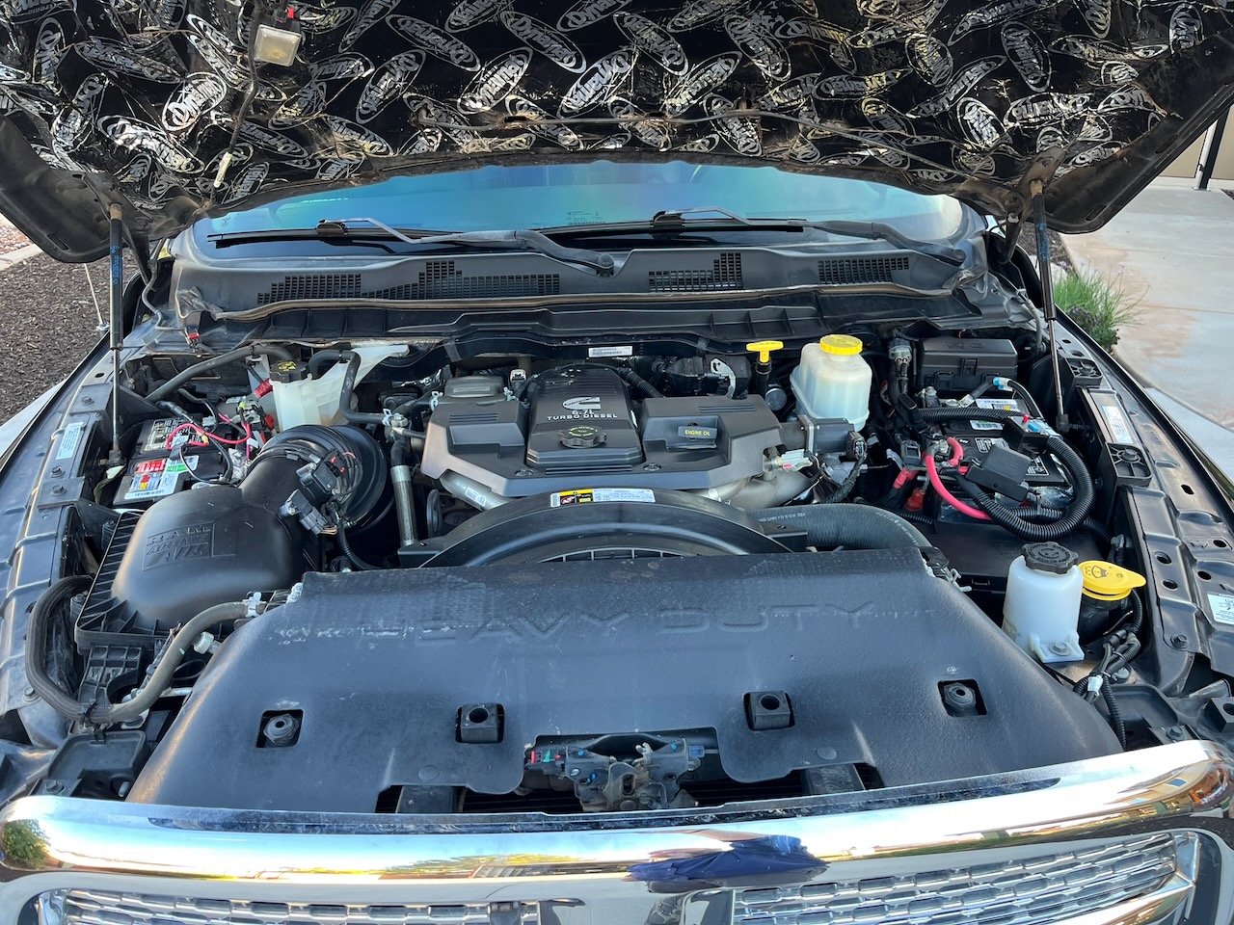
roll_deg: -1.0
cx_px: 617
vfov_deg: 53.1
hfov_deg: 67.3
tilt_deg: -31.6
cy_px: 462
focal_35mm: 26
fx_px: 927
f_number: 1.6
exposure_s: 1/121
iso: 80
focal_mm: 5.1
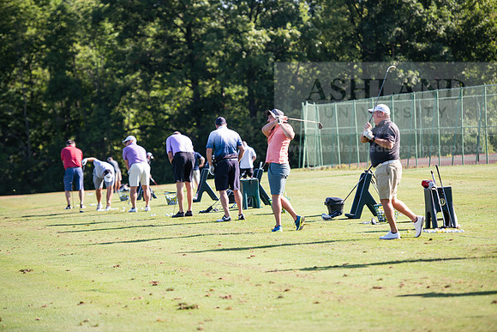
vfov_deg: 9.8
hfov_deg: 14.7
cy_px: 166
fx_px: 1933
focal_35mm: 140
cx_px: 248
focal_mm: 140
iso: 100
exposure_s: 1/500
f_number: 3.2
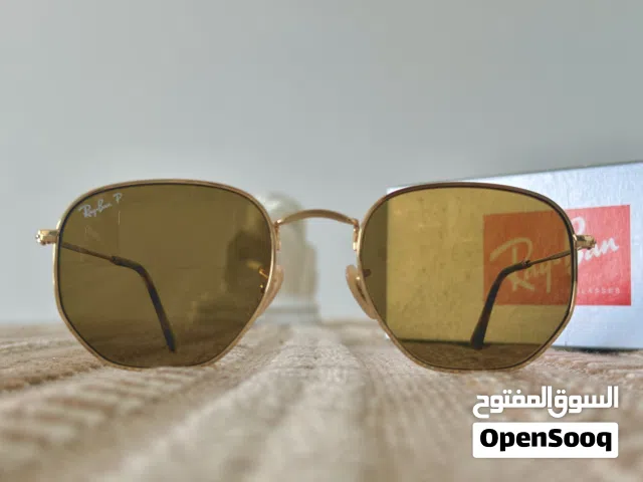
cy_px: 241
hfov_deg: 36.8
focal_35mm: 52
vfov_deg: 28.0
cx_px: 322
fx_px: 966
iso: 100
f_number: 1.6
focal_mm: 5.96
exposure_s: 1/60
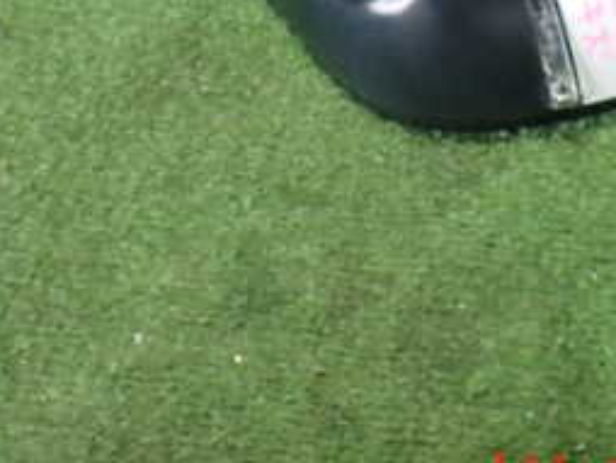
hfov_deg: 32.7
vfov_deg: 23.4
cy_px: -39
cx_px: 315
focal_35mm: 59
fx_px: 1051
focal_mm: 4.5
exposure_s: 1/30
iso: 500
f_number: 2
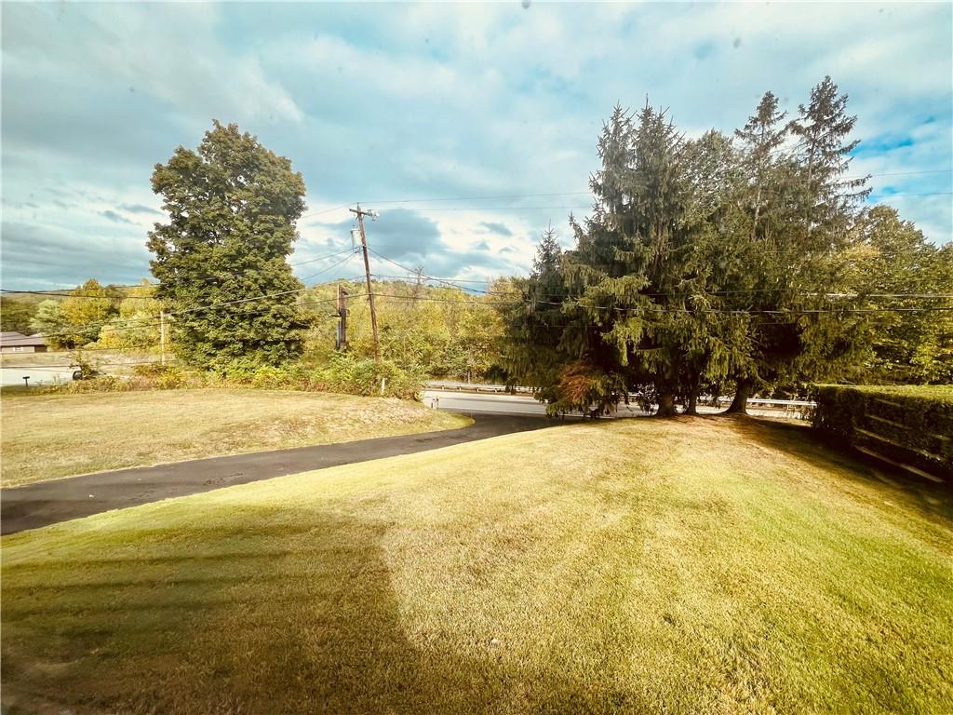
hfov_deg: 106.2
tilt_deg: -5.1
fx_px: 358
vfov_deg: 89.9
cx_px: 476
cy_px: 358
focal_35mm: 13
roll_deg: -2.4
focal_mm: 1.57
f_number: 1.8
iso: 32
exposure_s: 1/664
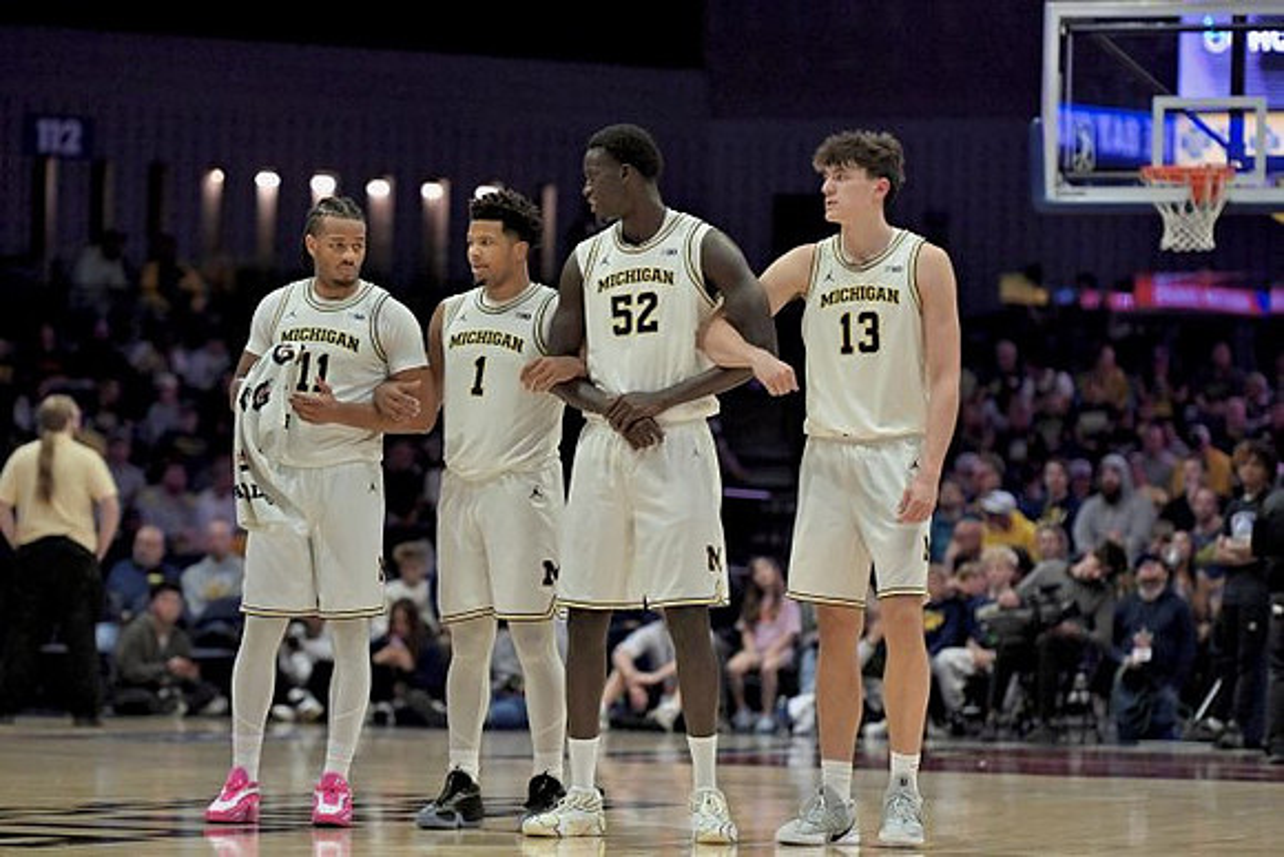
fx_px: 5351
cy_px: 428
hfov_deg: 13.7
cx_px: 642
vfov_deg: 9.2
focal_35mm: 150
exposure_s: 1/1000
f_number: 2.8
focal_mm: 150
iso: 4000
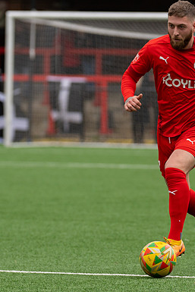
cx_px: 178
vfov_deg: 3.8
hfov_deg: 2.6
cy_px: 165
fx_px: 4351
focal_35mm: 536
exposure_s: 1/1250
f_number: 4
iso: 500
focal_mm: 210
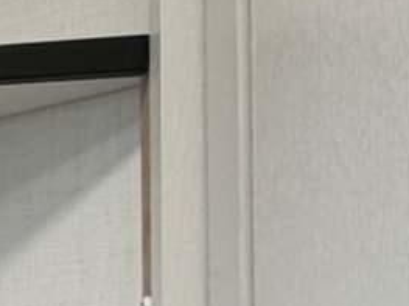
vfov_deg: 13.2
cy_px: 377
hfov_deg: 13.1
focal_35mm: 109
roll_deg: +1.1
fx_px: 1287
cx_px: -600
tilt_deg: +0.1
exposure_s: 1/121
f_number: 2.2
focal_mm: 2.22
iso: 100
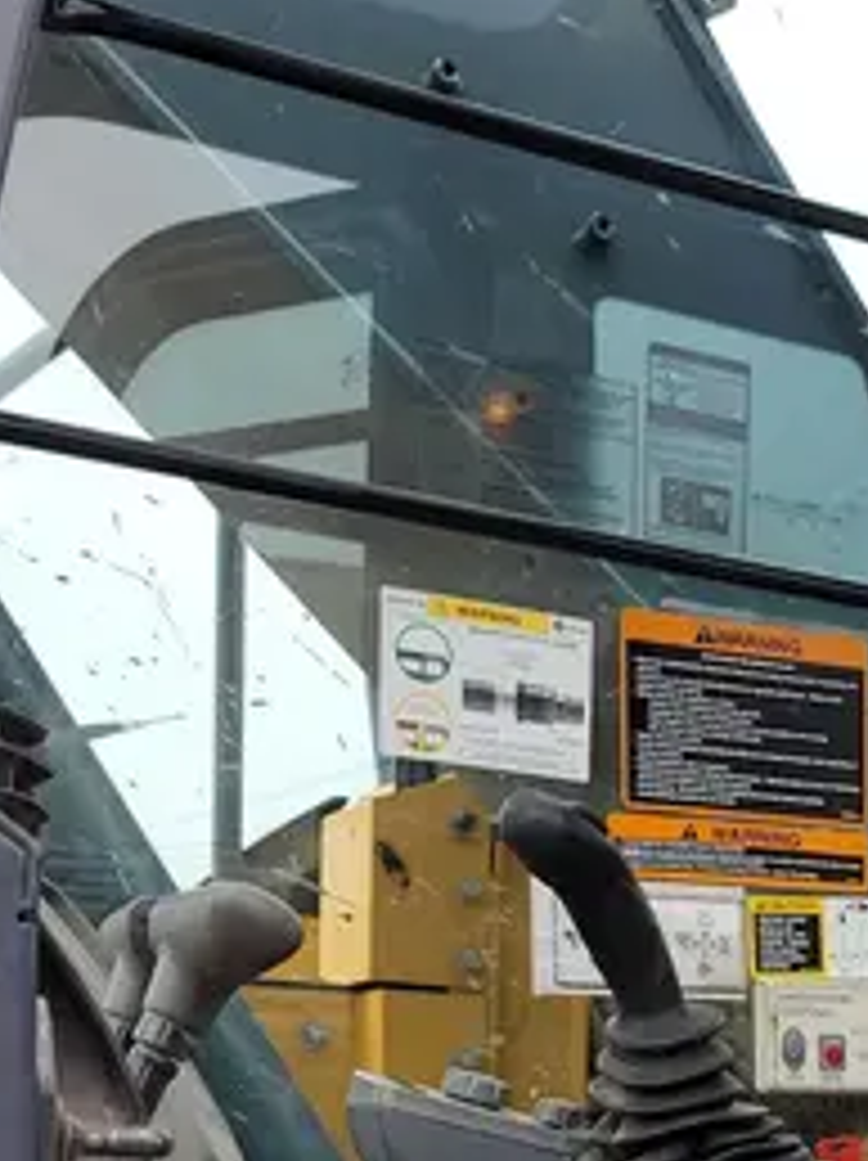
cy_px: 1303
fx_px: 2478
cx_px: 1106
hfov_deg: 18.6
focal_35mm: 74
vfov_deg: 24.4
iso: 40
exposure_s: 1/518
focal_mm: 5.4
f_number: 1.8
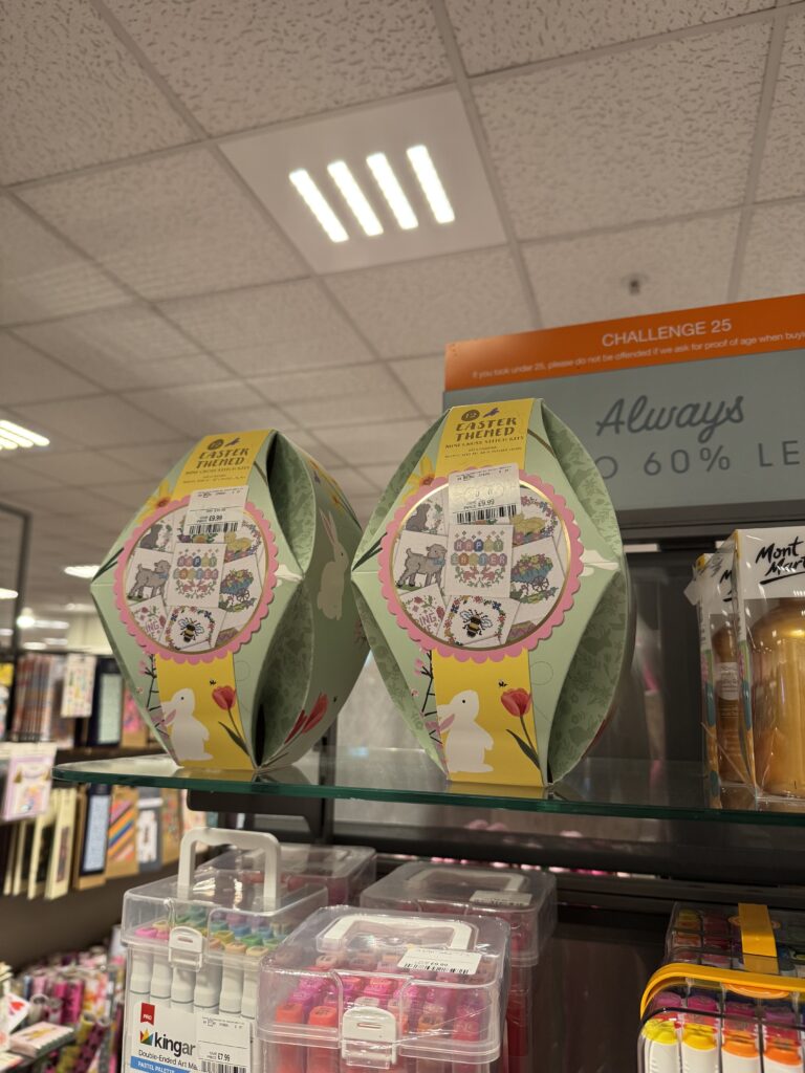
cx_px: 402
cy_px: 536
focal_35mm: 24
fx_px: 744
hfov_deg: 56.8
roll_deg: -1.1
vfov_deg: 71.6
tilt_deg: +12.6
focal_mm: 6.76
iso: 200
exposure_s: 1/71
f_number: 1.78
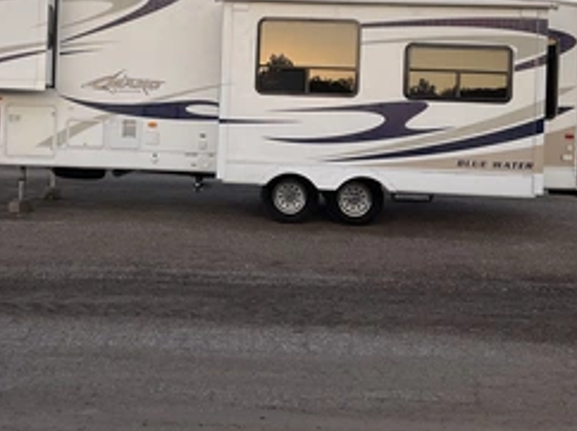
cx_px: 227
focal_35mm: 48
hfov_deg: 39.5
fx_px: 799
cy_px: 102
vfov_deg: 29.7
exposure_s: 1/353
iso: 25
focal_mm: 3
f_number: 1.8
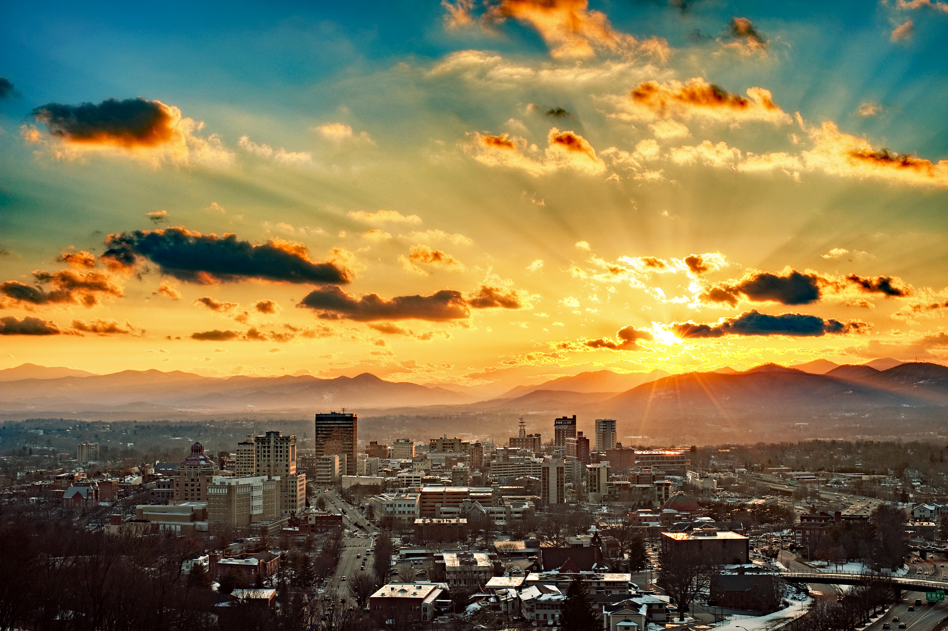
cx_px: 474
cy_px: 316
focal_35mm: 50
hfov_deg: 39.6
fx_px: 1316
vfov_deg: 27.0
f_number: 11
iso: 200
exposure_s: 1/100
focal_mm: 50
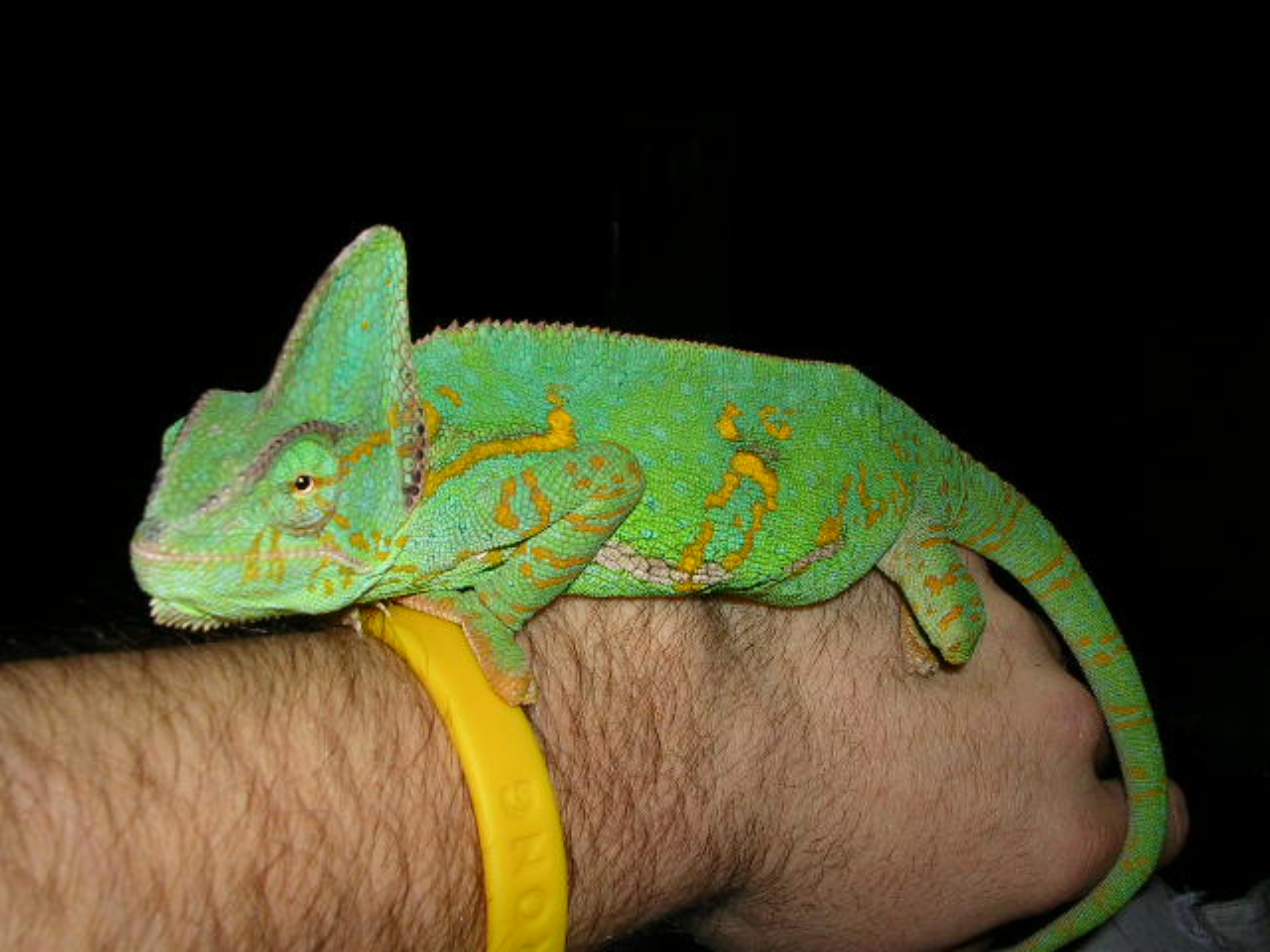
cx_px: 635
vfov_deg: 37.7
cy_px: 476
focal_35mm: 38
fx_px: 1394
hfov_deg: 49.0
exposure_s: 1/60.1
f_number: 5.6
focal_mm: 5.8
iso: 50
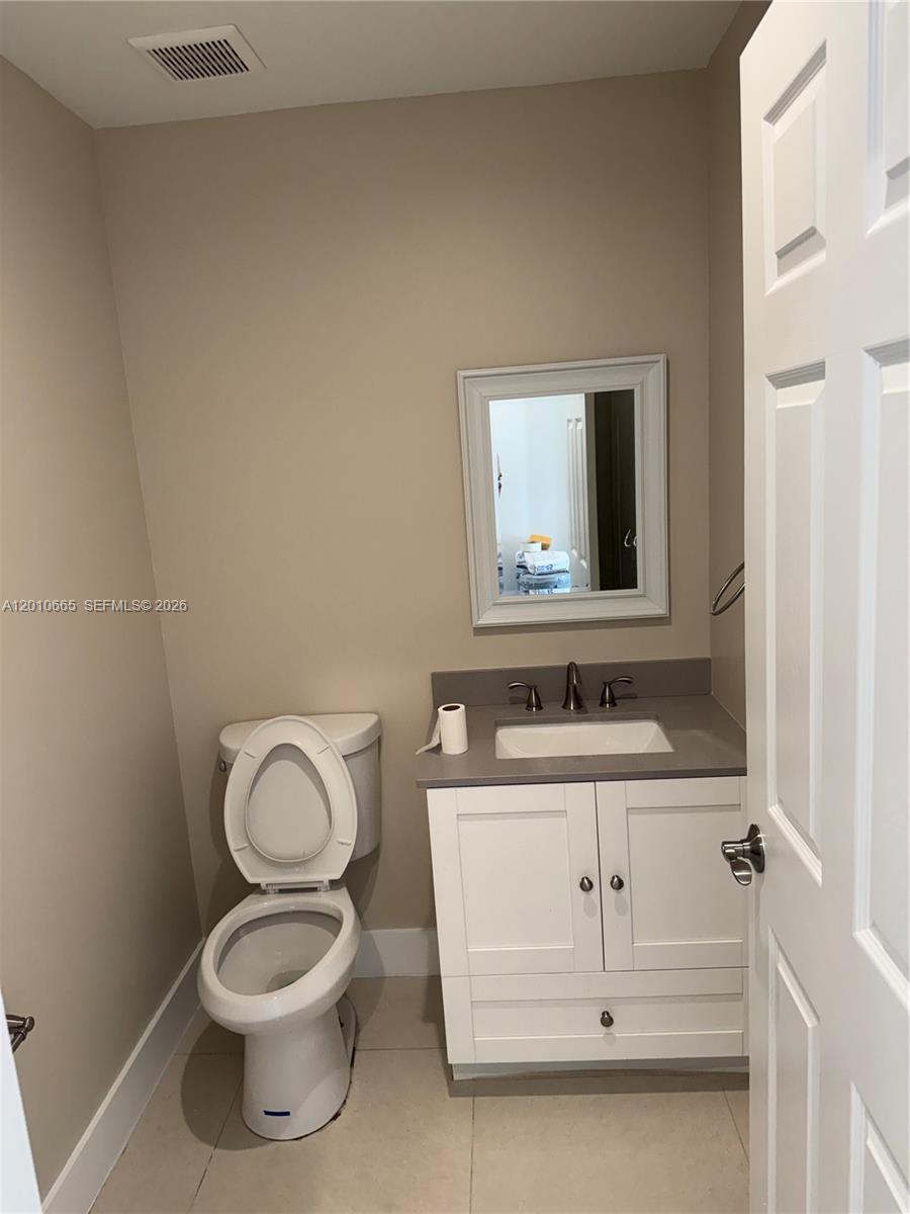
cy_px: 607
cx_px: 455
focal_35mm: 24
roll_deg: +4.5
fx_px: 841
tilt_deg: -10.4
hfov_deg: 56.8
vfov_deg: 71.6
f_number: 1.78
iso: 200
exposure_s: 1/120
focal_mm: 6.76
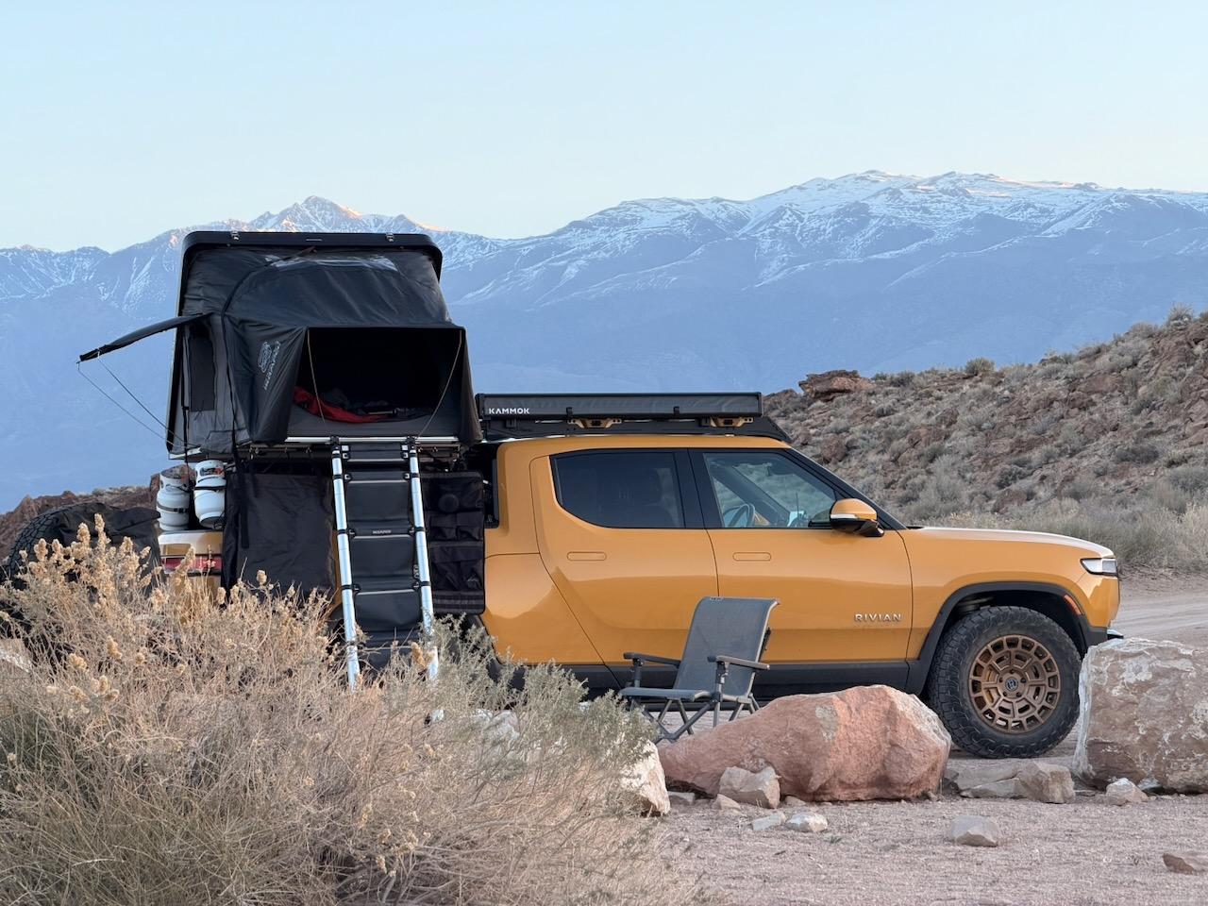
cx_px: 604
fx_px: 3490
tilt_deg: +1.5
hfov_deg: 19.6
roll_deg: +1.1
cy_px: 453
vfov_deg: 14.8
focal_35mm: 100
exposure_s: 1/121
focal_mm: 16.89
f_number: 2.8
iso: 50
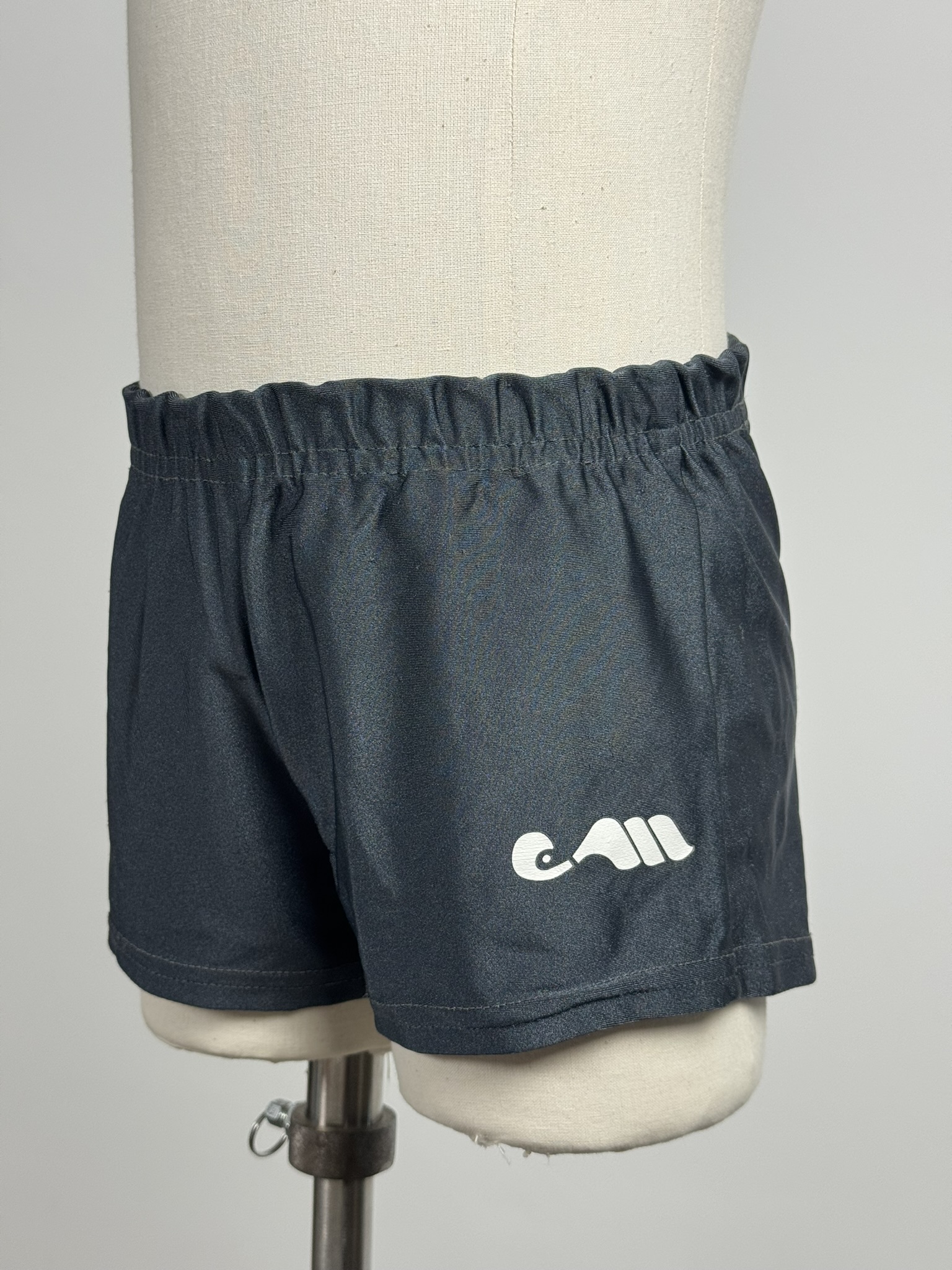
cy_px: 635
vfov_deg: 39.7
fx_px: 1760
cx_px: 476
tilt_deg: -6.1
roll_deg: +0.1
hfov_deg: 30.3
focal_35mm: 48
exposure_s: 1/100
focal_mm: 6.76
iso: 80
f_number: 1.78
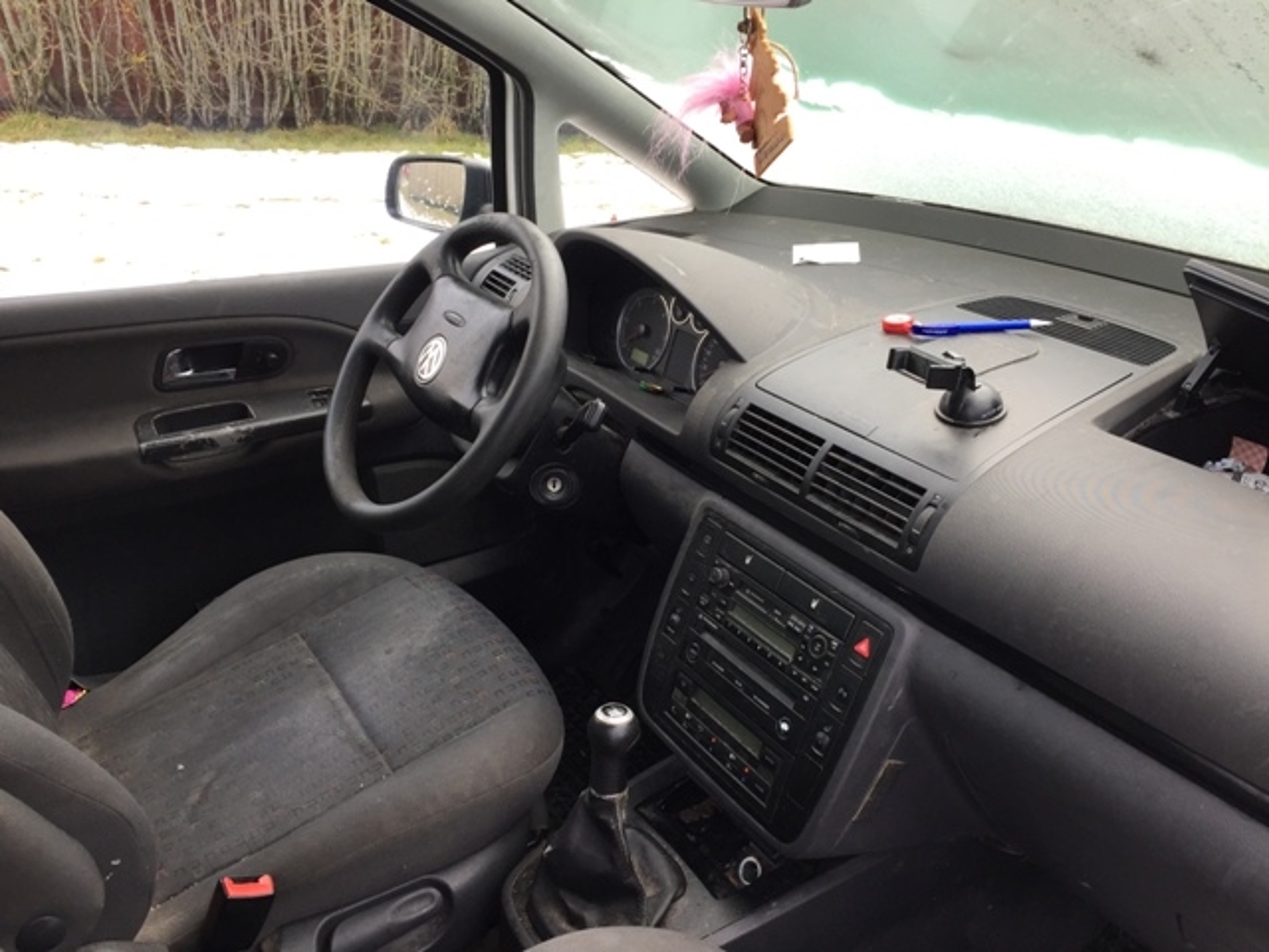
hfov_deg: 61.7
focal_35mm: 29
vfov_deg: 48.2
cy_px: 476
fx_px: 1063
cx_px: 634
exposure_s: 1/60
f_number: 2.2
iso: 40
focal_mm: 4.15
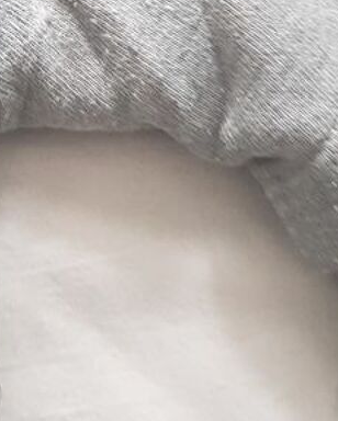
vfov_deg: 19.2
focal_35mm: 88
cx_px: 24
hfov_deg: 17.2
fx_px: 1099
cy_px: -198
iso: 200
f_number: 1.7
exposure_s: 1/15
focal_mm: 4.2
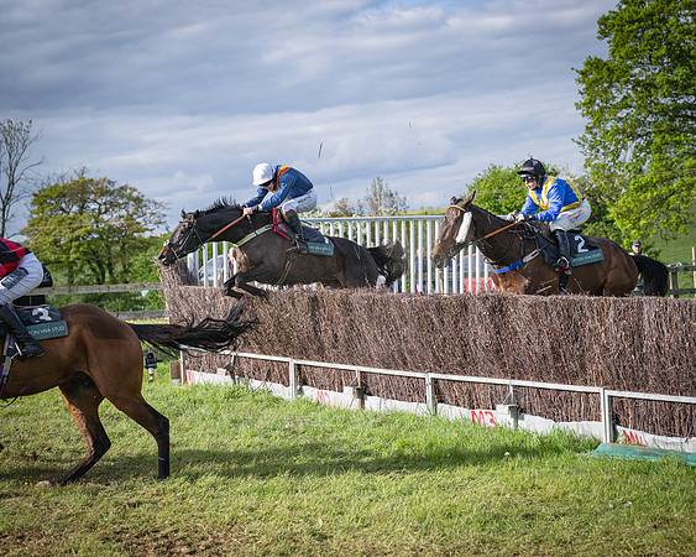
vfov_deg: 19.4
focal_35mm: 79
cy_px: 278
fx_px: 1623
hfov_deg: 24.2
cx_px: 348
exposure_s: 1/3200
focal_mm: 70
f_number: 4
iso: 400
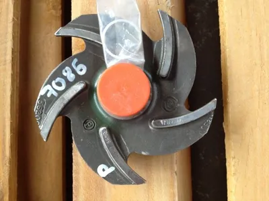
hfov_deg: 52.6
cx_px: 134
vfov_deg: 40.7
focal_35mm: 35
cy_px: 100
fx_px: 272
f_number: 2.4
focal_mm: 4.28
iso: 64
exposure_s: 1/20
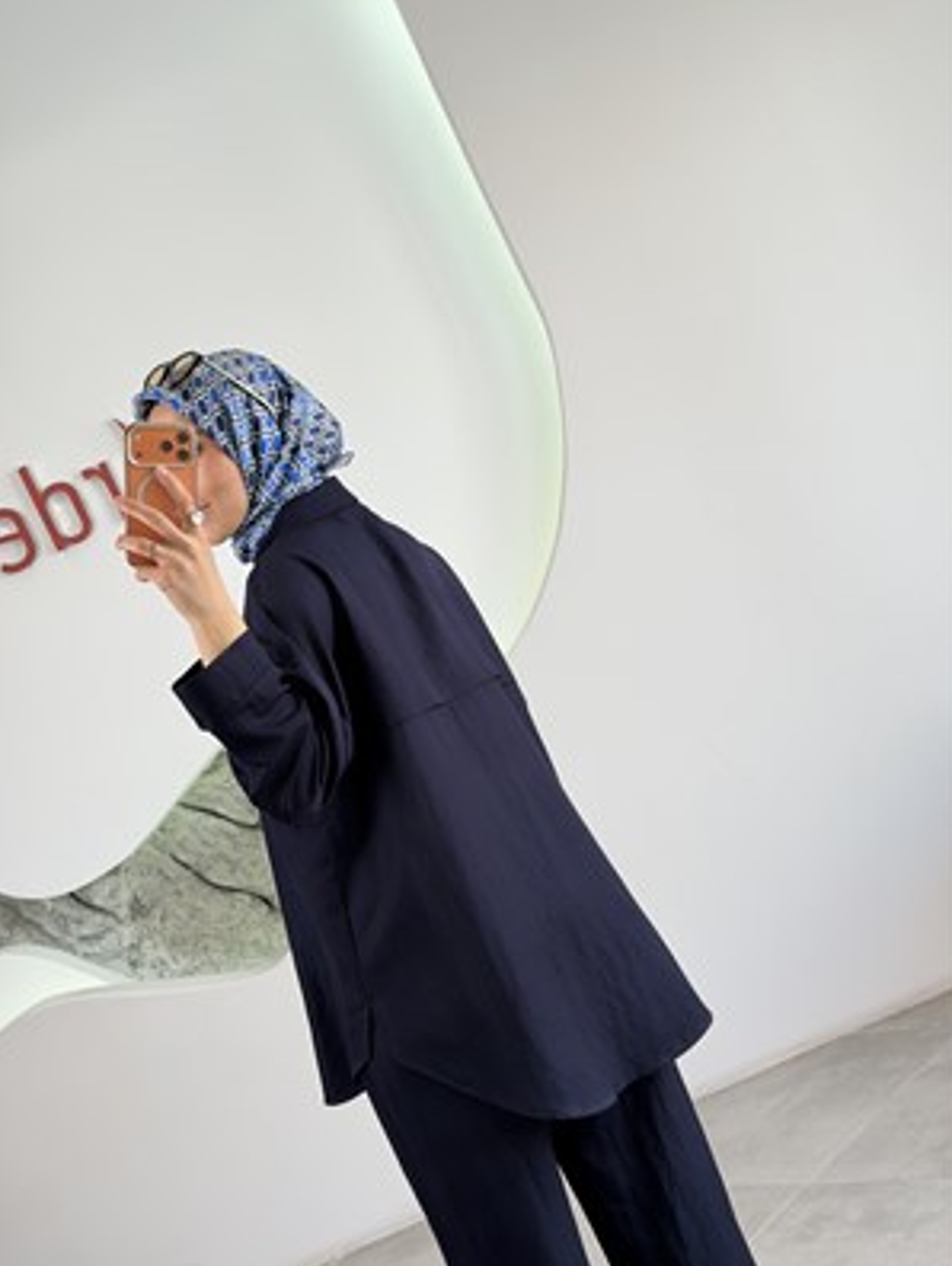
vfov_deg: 38.1
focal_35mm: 50
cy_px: 619
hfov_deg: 29.2
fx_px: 1830
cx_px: 463
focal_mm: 6.76
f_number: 1.78
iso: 50
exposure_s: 1/125
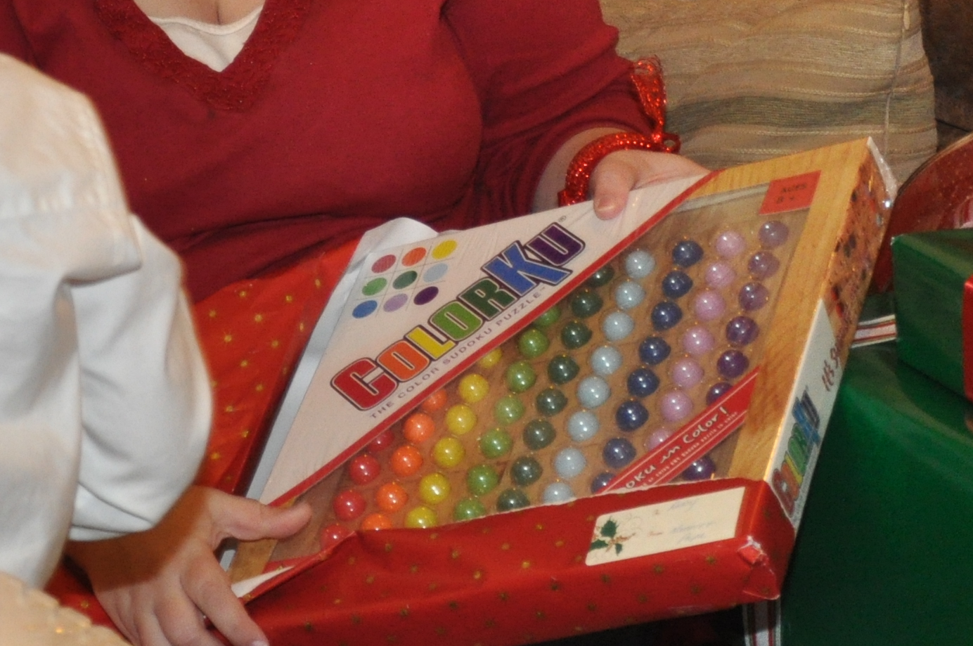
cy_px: -213
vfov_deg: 8.5
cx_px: 360
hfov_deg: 13.0
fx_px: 4265
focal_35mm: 158
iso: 800
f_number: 4.2
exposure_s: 1/60
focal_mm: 34
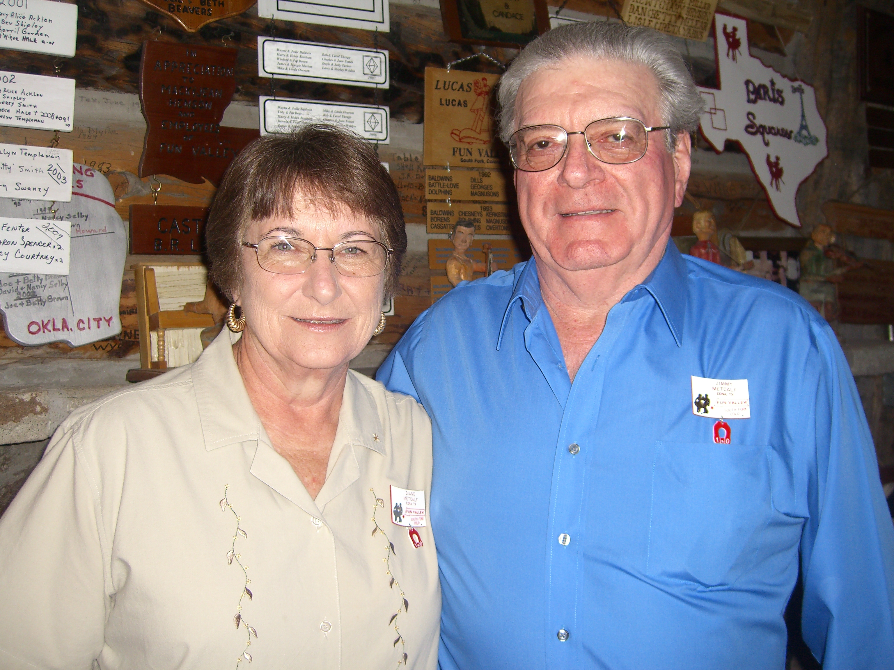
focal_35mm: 38
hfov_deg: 49.0
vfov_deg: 37.7
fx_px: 981
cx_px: 447
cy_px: 335
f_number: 2.8
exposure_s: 1/60
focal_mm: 7.9
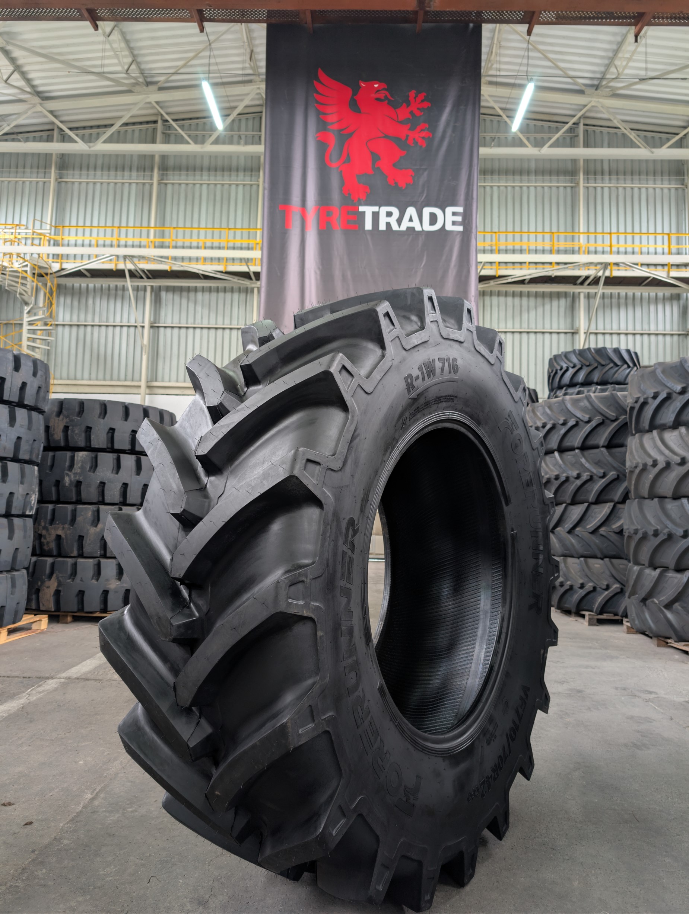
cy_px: 457
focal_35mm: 24
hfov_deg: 56.9
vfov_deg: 71.5
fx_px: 635
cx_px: 344
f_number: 1.68
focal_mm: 6.9
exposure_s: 1/15
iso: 62
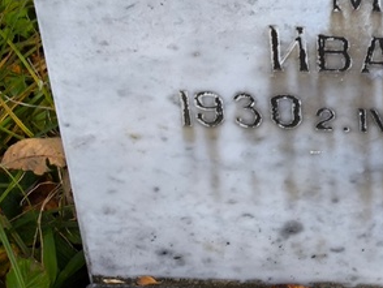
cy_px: -96
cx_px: 381
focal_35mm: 136
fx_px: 1506
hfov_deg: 14.3
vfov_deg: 10.7
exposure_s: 1/100
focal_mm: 4.71
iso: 64
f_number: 1.7
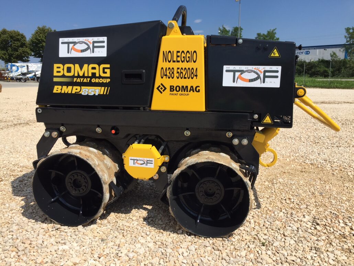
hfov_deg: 61.6
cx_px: 177
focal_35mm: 29
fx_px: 297
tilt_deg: -11.2
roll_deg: -1.1
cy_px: 133
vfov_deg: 48.2
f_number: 2.2
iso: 32
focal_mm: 4.15
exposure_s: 1/2639
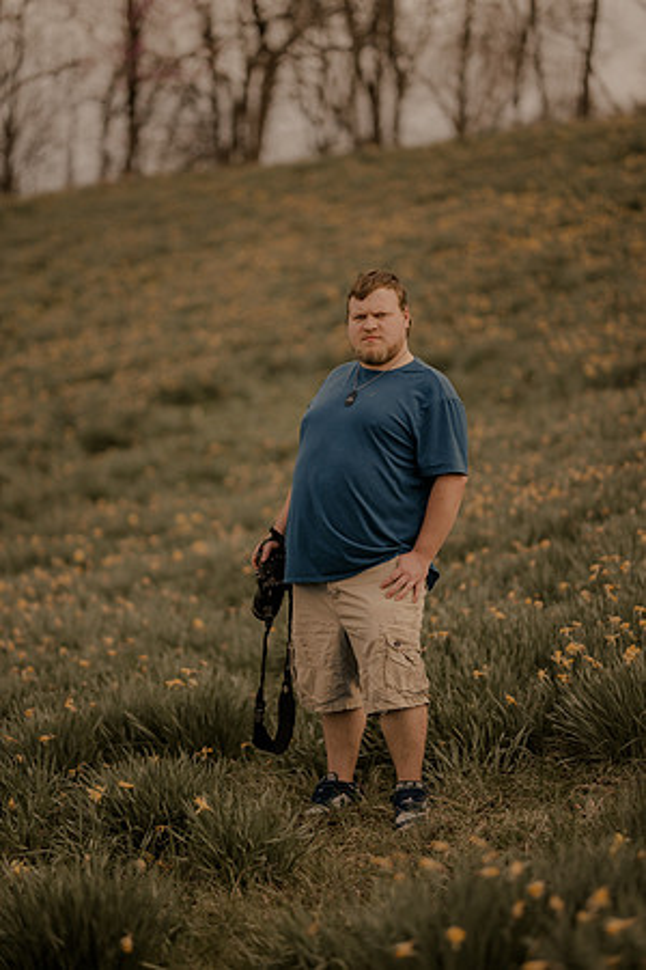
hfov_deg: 16.1
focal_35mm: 85
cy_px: 485
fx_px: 2288
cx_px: 323
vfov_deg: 23.9
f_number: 1.4
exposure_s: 1/2000
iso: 125
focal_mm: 85
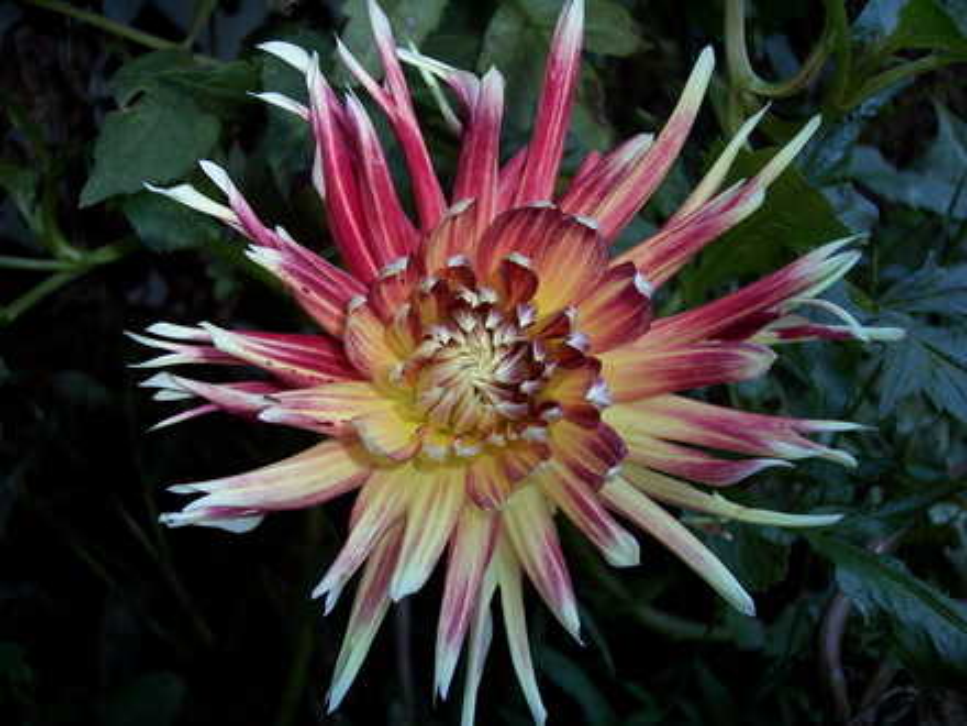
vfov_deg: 36.8
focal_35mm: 39
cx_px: 484
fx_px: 1089
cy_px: 363
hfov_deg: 47.9
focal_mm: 8
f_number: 2.8
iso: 100
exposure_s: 1/60
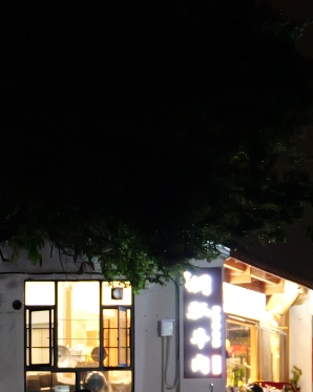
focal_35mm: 133
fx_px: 1541
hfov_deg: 10.9
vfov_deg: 14.1
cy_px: 469
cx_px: -231
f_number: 2.8
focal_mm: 33
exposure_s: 1/60
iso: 5000
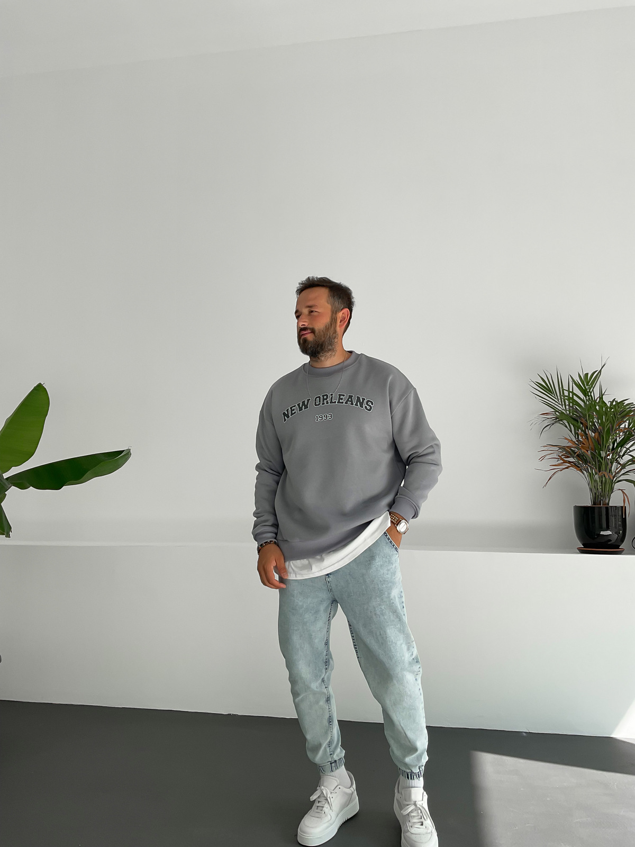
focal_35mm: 29
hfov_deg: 48.2
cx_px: 318
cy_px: 424
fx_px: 709
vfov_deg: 61.7
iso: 16
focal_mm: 3
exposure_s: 1/400
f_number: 1.8
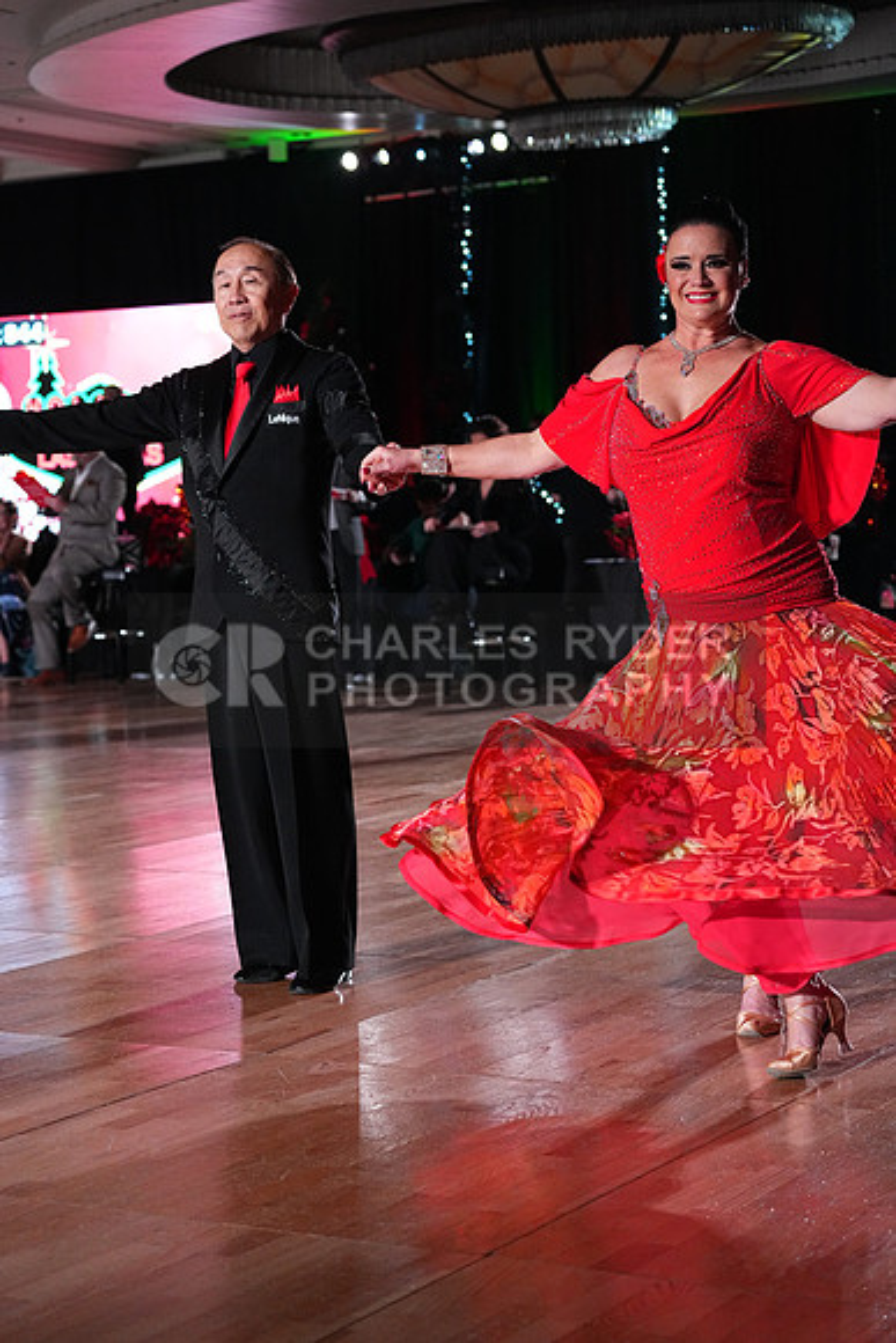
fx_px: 2612
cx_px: 448
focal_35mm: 70
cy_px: 672
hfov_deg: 19.5
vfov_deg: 28.8
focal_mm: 70
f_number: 5
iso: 6400
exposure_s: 1/400
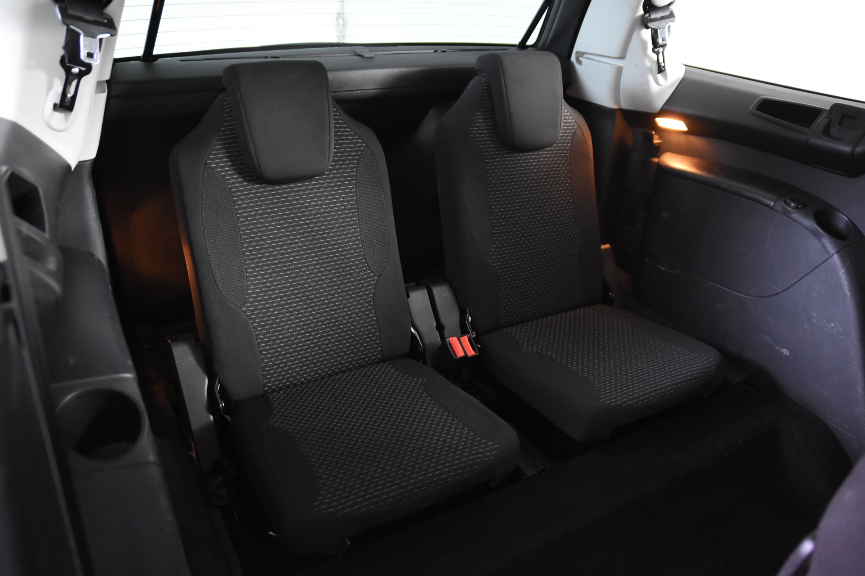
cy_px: 288
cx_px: 432
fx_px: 613
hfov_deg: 70.4
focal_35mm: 26
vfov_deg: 50.4
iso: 2800
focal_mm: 17
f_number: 2.8
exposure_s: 1/25
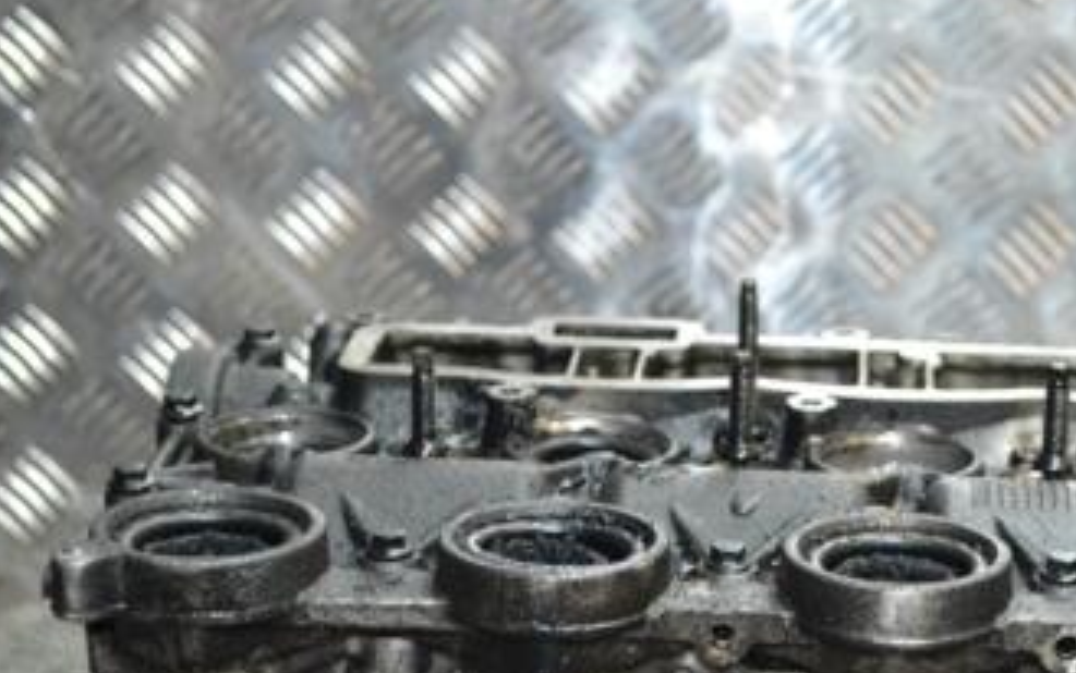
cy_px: 565
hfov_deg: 19.3
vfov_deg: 12.3
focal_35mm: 106
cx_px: 939
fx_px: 3110
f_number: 5
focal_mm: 38
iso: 3200
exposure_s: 1/60
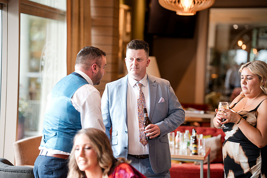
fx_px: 631
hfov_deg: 23.9
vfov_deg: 16.1
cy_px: 89
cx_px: 134
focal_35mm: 85
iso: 1000
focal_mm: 85
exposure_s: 1/250
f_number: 2
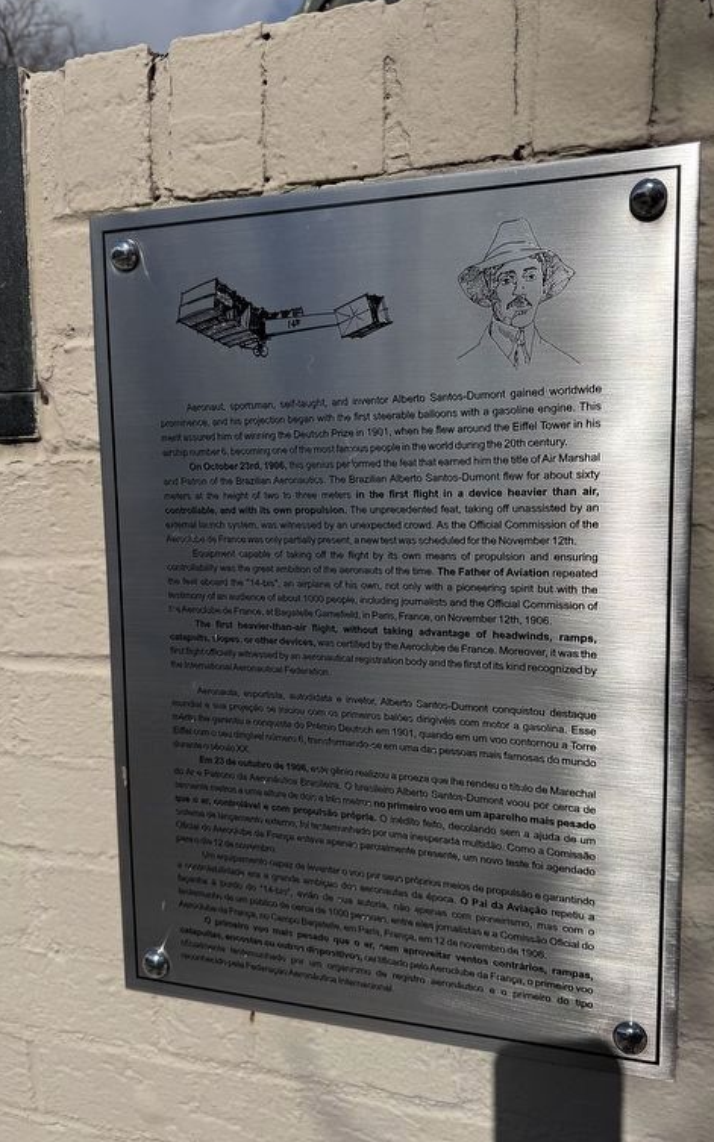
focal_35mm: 27
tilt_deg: -10.2
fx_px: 841
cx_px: 376
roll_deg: -1.3
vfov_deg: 68.4
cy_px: 585
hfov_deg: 46.0
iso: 100
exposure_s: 1/14286
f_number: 1.78
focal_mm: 6.76
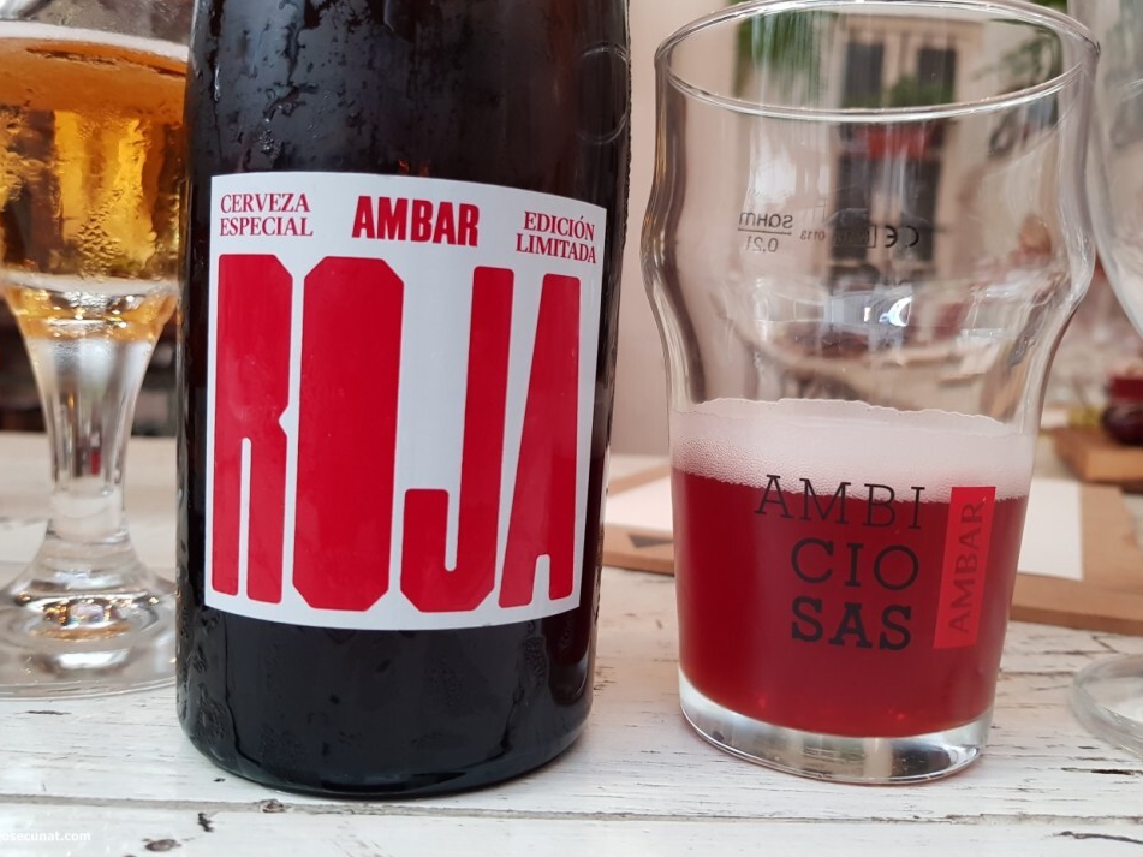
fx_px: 924
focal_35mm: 28
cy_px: 407
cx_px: 583
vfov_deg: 49.7
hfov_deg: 63.4
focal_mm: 4.2
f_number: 1.7
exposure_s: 1/20
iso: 250
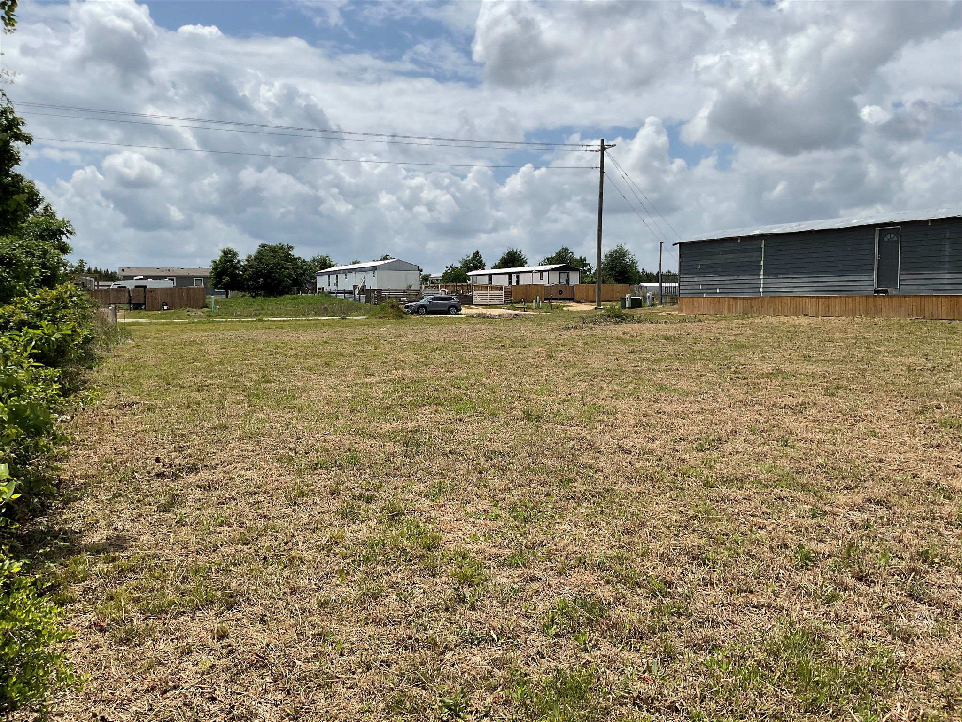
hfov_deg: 61.7
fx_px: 806
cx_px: 481
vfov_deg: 48.2
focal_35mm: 29
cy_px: 361
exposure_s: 1/4065
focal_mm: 3
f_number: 1.8
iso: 16
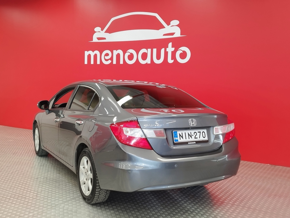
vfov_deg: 54.9
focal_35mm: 25
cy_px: 109
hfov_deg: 69.4
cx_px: 145
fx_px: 209
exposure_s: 1/50
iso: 180
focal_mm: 5.95
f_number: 1.89
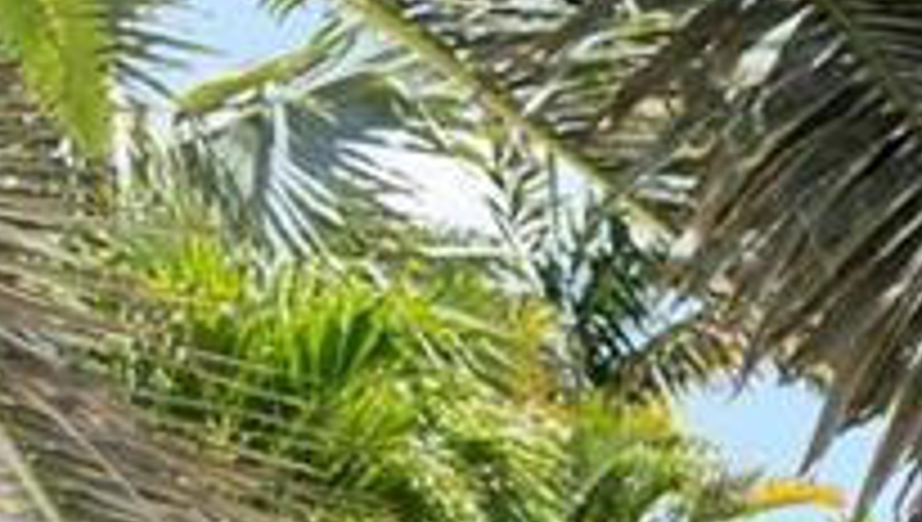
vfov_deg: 4.5
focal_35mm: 261
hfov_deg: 7.5
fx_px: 6390
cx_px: 2469
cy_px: 1436
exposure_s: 1/13
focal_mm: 32
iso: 50
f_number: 9
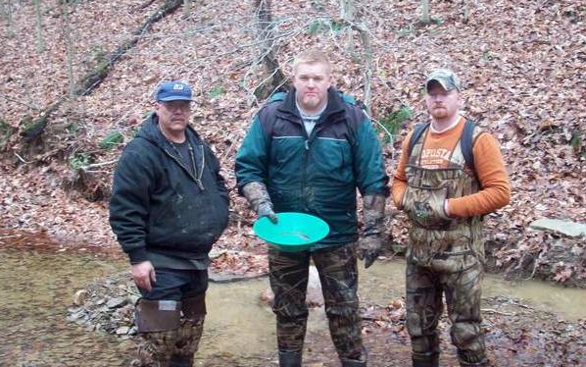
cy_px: 226
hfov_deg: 47.2
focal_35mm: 42
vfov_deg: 30.4
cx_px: 307
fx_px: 671
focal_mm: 6.2
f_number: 2.8
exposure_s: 1/56.7
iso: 80
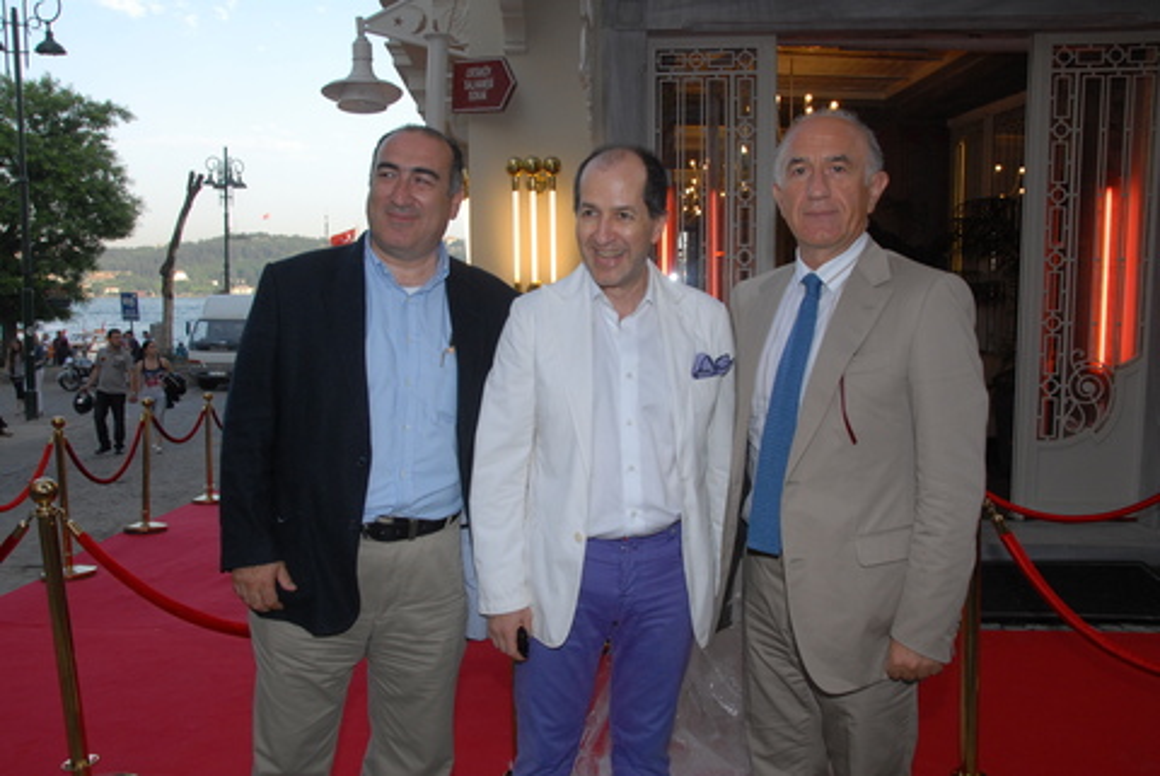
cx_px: 580
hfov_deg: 61.9
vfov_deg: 43.7
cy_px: 388
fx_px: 968
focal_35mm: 30
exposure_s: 1/200
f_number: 7.1
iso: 400
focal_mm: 20
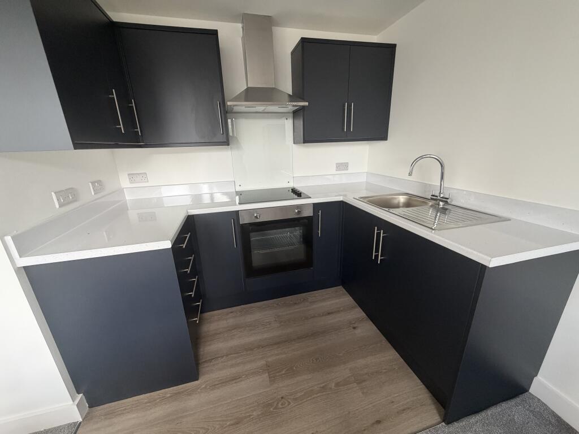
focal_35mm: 14
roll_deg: +2.5
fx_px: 234
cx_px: 290
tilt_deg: -17.5
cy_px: 217
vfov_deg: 85.7
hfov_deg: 102.1
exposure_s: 1/110
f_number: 2.2
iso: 320
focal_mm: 2.22
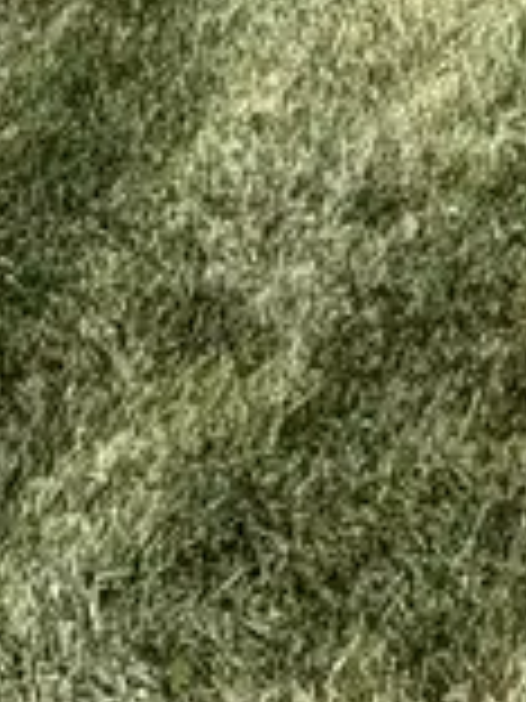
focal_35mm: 108
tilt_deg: +7.8
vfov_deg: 12.4
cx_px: 1286
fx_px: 2188
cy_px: -1179
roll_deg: -2.7
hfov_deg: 11.3
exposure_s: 1/770
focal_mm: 2.22
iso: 25
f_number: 2.2
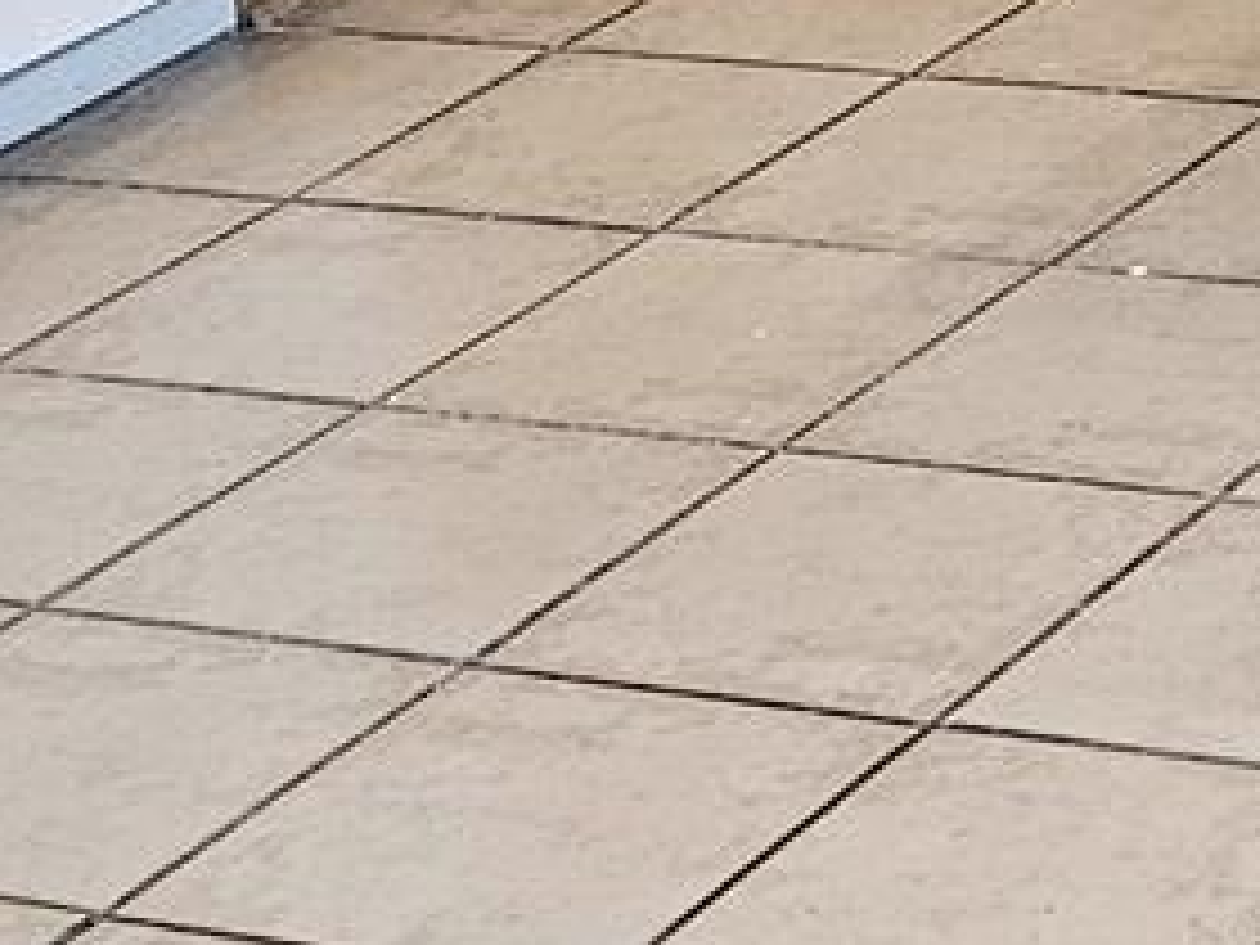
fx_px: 6115
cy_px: -706
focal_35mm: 168
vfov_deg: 8.5
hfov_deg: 11.4
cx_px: 1724
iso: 200
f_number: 1.8
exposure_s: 1/120
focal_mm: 5.4
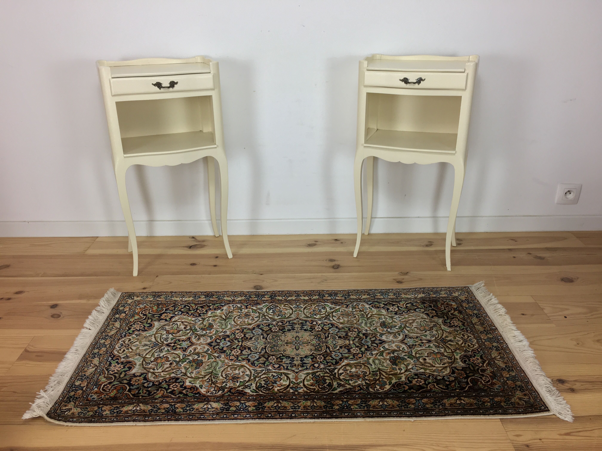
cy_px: 226
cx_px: 301
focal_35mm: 29
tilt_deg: -23.3
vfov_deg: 48.2
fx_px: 504
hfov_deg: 61.7
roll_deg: +0.4
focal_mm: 4.15
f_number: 2.2
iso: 40
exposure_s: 1/33
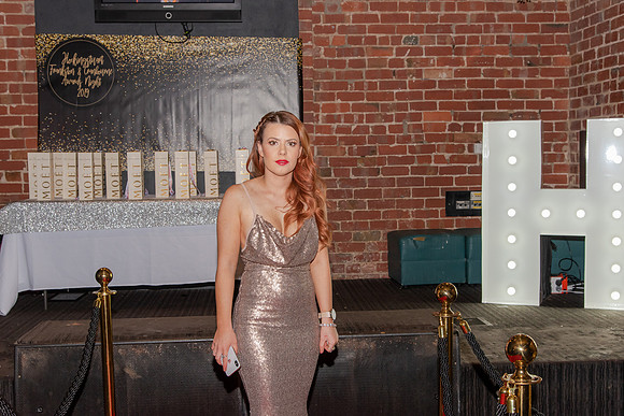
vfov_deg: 29.3
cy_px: 208
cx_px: 312
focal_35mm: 46
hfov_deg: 42.7
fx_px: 797
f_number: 8
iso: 1600
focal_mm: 46
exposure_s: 1/80
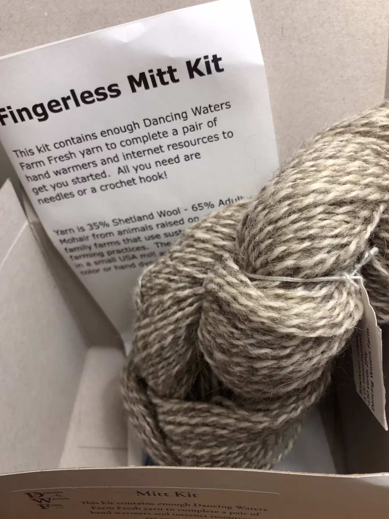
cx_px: 198
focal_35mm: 29
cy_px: 266
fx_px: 435
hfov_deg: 48.2
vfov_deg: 61.7
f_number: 1.8
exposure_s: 1/30
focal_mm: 3.99
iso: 25
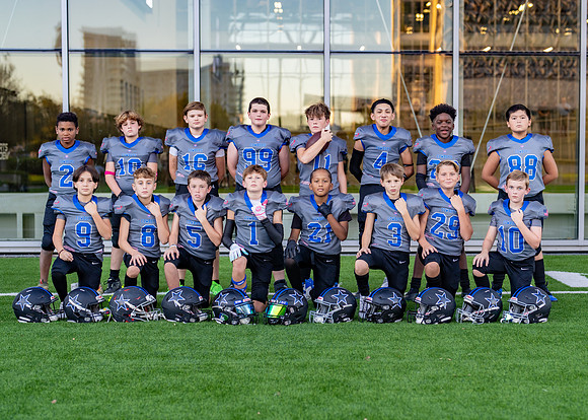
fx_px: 1022
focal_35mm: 61
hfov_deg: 32.0
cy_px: 215
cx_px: 338
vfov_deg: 23.2
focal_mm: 50
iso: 320
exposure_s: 1/400
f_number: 2
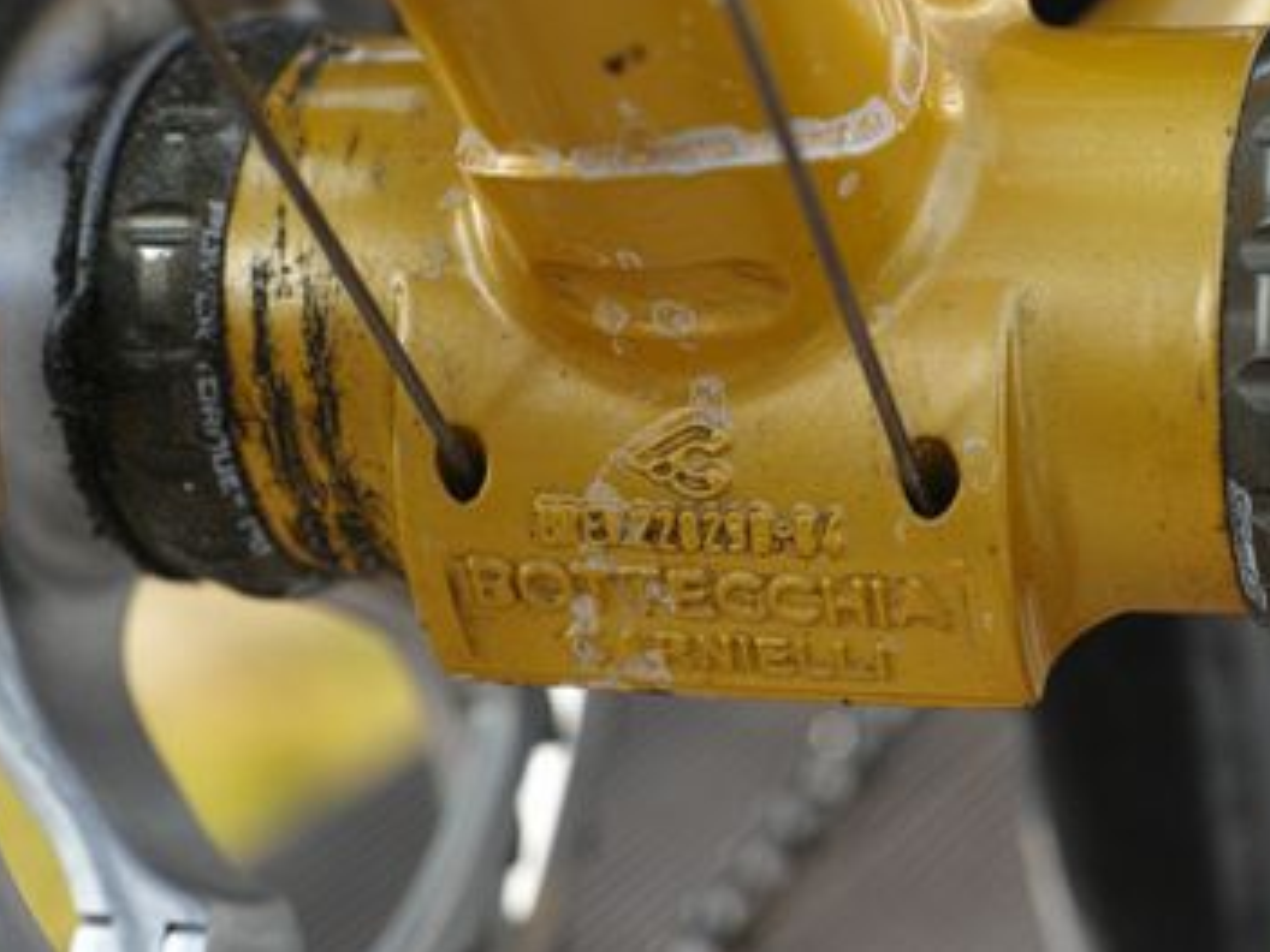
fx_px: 3008
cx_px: 704
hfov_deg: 23.8
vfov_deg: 18.0
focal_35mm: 82
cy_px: 474
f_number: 7.1
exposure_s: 1/125
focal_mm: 50
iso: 125
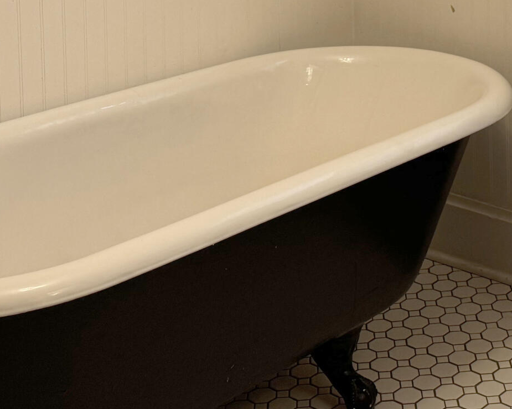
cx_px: 419
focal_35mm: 76
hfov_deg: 24.6
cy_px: -145
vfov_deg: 18.5
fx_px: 1152
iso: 100
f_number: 1.78
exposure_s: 1/60
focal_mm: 6.76
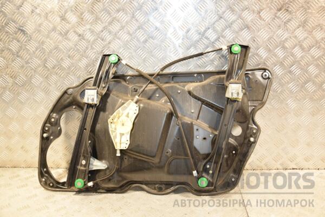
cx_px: 162
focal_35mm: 33
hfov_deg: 57.2
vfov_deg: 40.0
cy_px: 108
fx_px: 298
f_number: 5
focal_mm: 22
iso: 800
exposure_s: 1/125
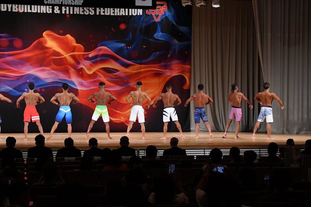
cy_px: 104
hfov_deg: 24.8
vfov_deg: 16.6
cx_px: 156
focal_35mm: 82
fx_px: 708
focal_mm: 55
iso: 3200
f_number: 5.6
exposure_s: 1/400
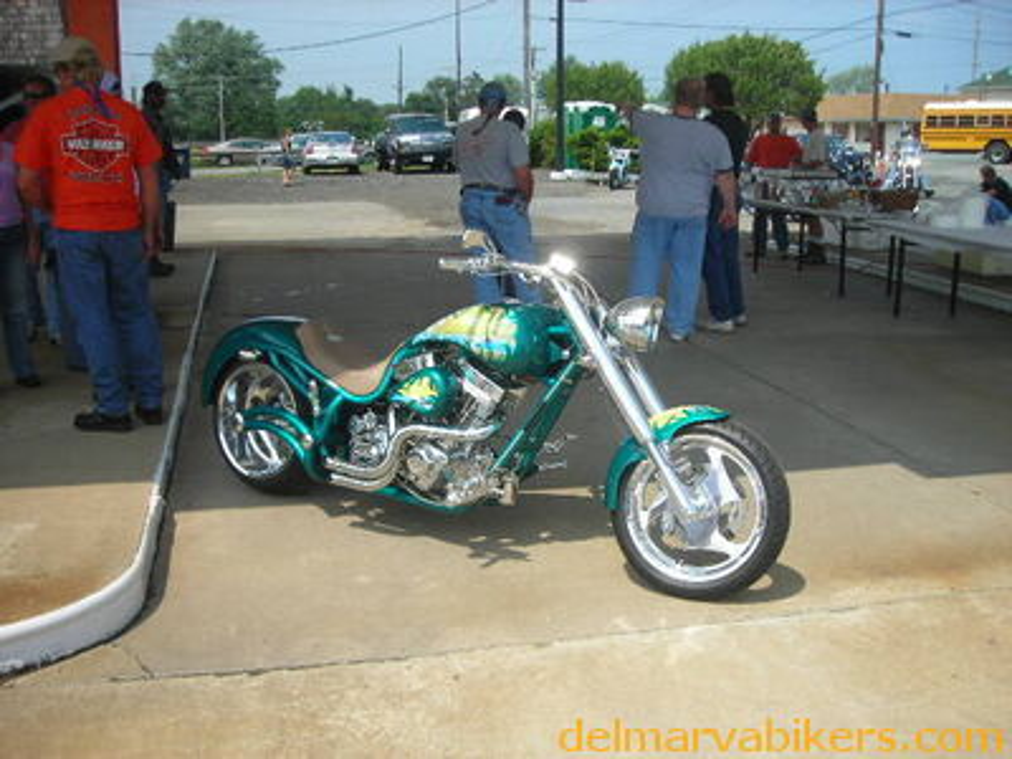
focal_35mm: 38
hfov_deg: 49.0
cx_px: 506
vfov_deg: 37.7
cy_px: 380
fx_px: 1111
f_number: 6.4
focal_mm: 6.3
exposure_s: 1/133
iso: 50
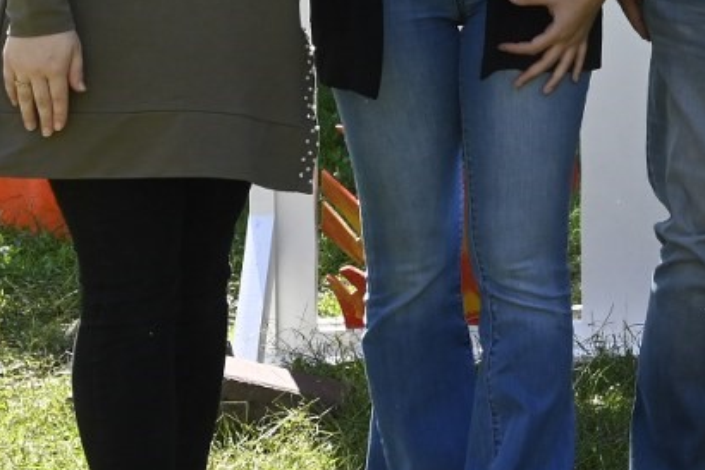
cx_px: 1078
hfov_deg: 12.6
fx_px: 3014
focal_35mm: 154
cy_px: -208
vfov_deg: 8.7
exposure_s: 1/500
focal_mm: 40
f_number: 11
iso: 1250
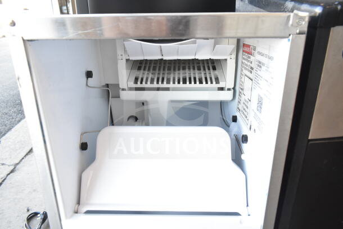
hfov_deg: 67.4
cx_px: 172
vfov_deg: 48.0
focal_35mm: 27
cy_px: 114
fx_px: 257
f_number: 5.6
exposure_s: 1/125
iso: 1600
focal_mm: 18
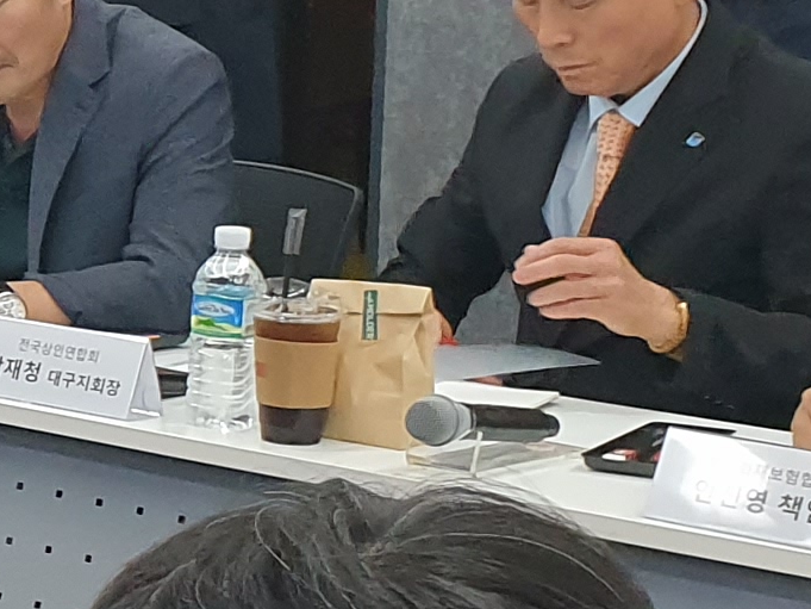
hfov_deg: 10.7
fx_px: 3609
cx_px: -1194
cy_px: 210
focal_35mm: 154
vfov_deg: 9.6
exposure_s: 1/60
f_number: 2.4
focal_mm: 4.3
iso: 200
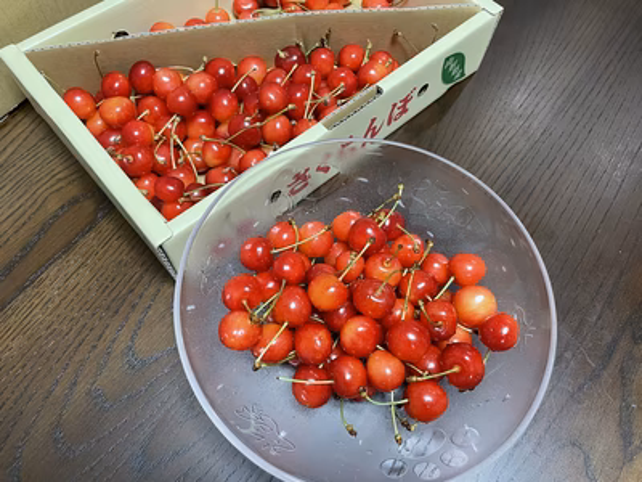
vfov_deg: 53.1
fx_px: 482
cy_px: 241
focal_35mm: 26
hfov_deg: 67.3
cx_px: 321
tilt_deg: -62.5
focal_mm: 4.2
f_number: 1.6
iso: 320
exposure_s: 1/53
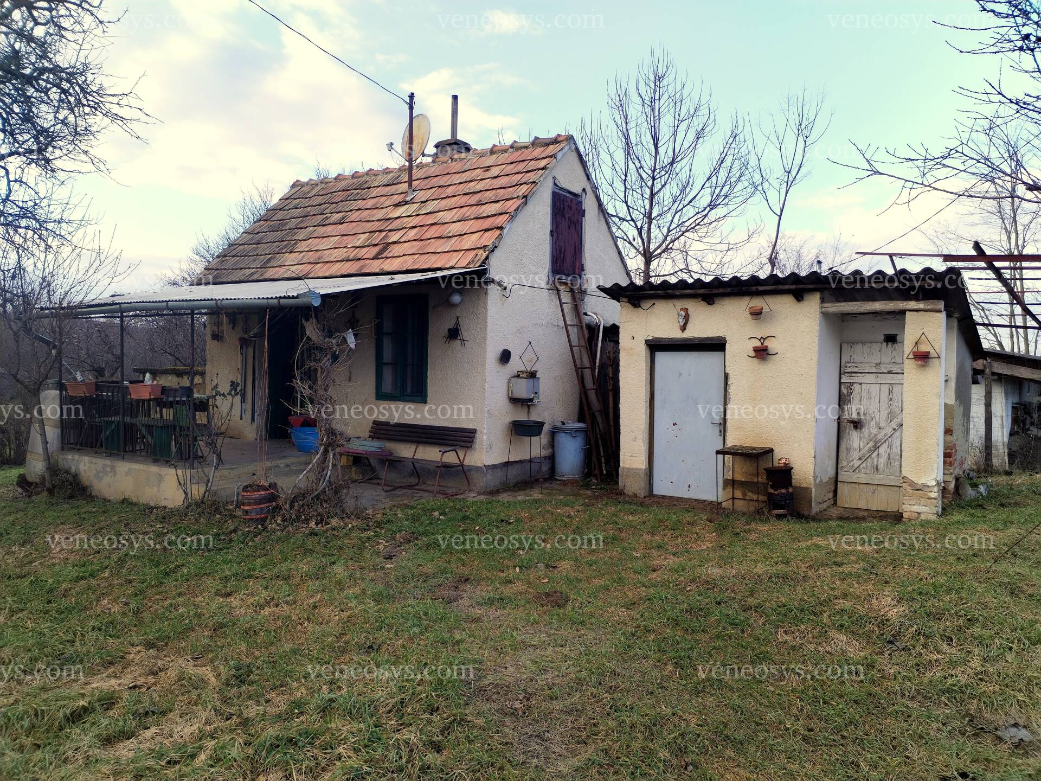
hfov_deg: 61.7
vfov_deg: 48.2
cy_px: 390
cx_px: 520
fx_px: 872
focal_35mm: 29
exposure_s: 1/365
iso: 100
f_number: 1.8
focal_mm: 4.75
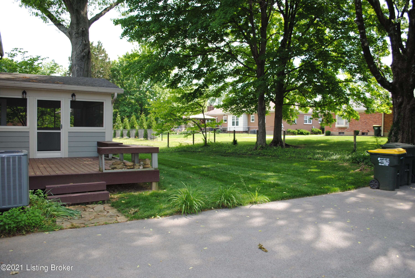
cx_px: 208
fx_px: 312
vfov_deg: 48.0
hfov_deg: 67.3
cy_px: 139
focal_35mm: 27
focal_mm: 18
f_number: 3.5
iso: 100
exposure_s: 1/200
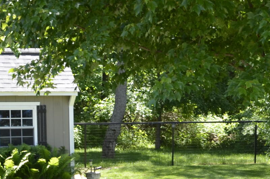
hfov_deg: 19.8
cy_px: 214
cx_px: 247
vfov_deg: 13.1
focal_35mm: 101
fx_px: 756
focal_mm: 18
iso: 200
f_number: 6.3
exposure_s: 1/160
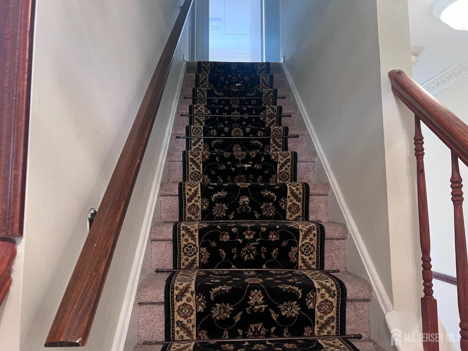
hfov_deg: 67.3
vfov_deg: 53.1
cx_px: 234
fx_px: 352
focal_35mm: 26
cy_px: 176
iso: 400
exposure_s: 1/60
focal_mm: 5.7
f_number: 1.5
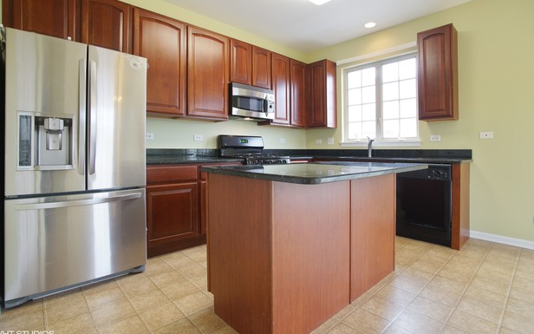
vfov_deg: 64.9
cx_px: 263
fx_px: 262
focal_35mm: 18
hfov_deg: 91.1
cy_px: 154
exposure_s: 1/15
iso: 400
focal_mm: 17
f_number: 8
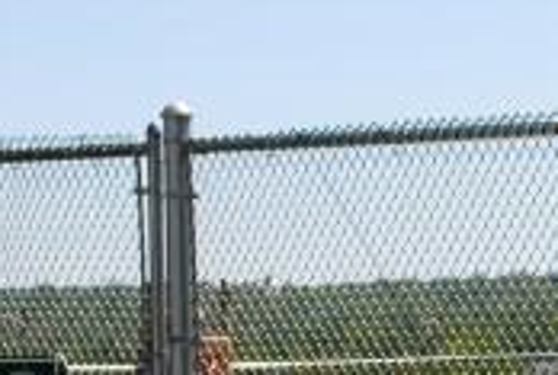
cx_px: 1031
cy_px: 378
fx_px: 4025
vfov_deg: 5.3
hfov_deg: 7.7
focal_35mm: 259
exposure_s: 1/250
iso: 100
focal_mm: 42
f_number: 8
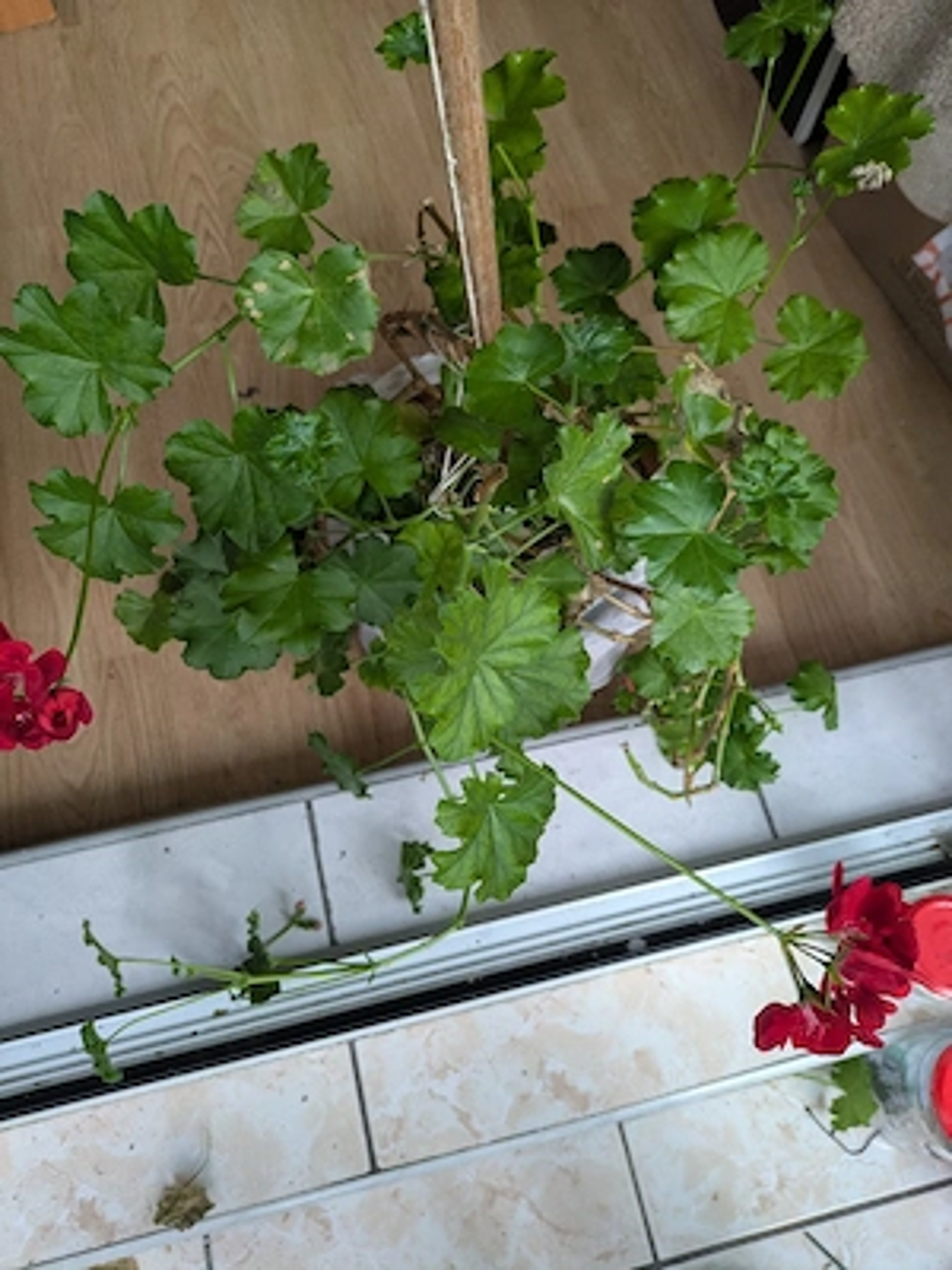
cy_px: 635
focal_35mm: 25
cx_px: 476
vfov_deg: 69.4
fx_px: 917
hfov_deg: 54.9
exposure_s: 1/50.3
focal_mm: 5.43
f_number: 1.89
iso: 261
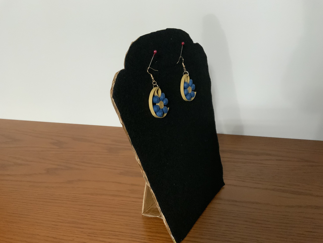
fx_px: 271
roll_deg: -0.2
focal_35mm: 29
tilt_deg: -26.7
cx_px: 162
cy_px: 122
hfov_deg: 61.7
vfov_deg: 48.2
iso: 320
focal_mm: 3
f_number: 1.8
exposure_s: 1/40
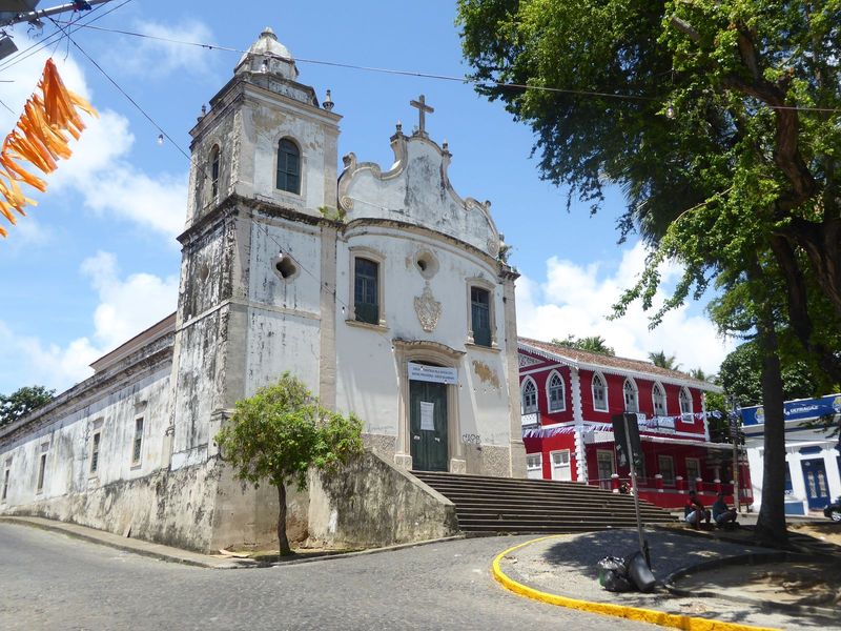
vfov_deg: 41.8
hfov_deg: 54.0
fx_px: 826
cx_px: 420
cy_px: 316
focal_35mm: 34
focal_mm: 5.8
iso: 80
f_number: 3.6
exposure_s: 1/640
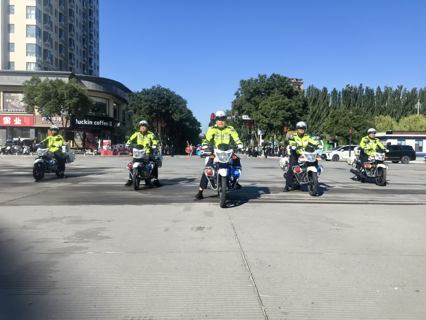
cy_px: 160
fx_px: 332
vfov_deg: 51.4
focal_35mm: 27
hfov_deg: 65.3
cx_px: 213
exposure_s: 1/1007
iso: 50
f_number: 4
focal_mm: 5.75
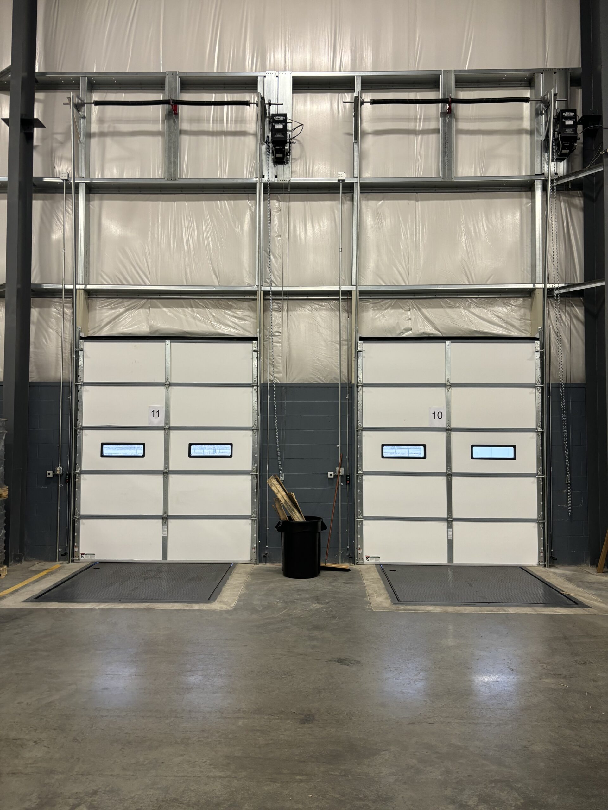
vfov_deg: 67.3
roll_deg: -1.7
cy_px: 405
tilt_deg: +3.7
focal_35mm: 26
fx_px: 609
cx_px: 304
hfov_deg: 53.1
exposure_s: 1/60
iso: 125
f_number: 1.6
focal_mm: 5.96
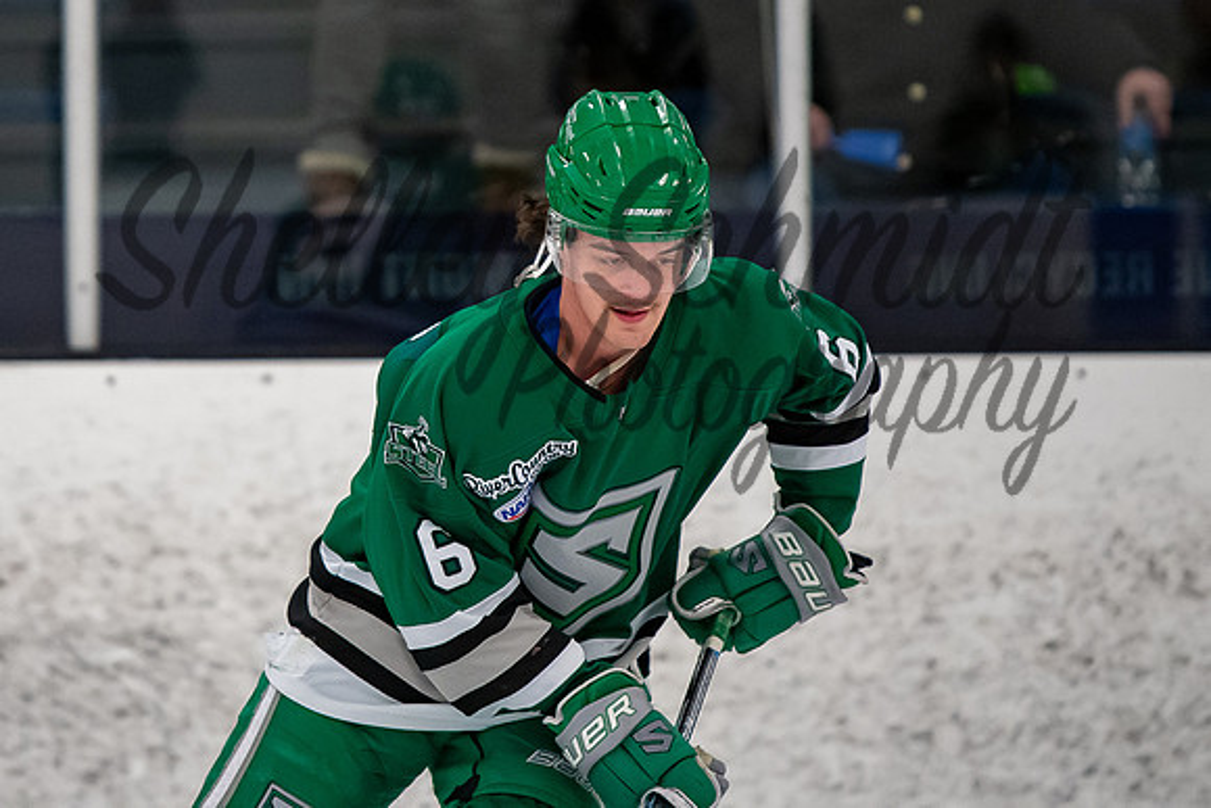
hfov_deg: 4.4
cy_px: 174
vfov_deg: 2.9
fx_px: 15892
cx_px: 370
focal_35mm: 472
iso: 1600
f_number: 2.8
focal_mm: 200
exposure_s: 1/800
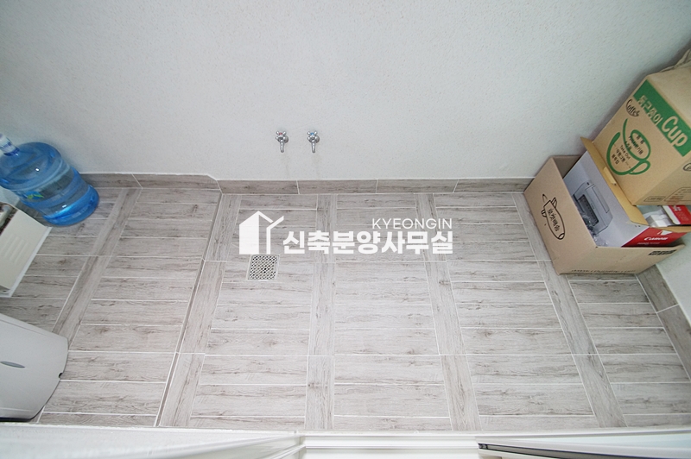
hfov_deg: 100.4
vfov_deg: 77.2
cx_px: 346
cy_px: 230
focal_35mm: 15
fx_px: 288
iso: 800
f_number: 4
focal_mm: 10
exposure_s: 1/125
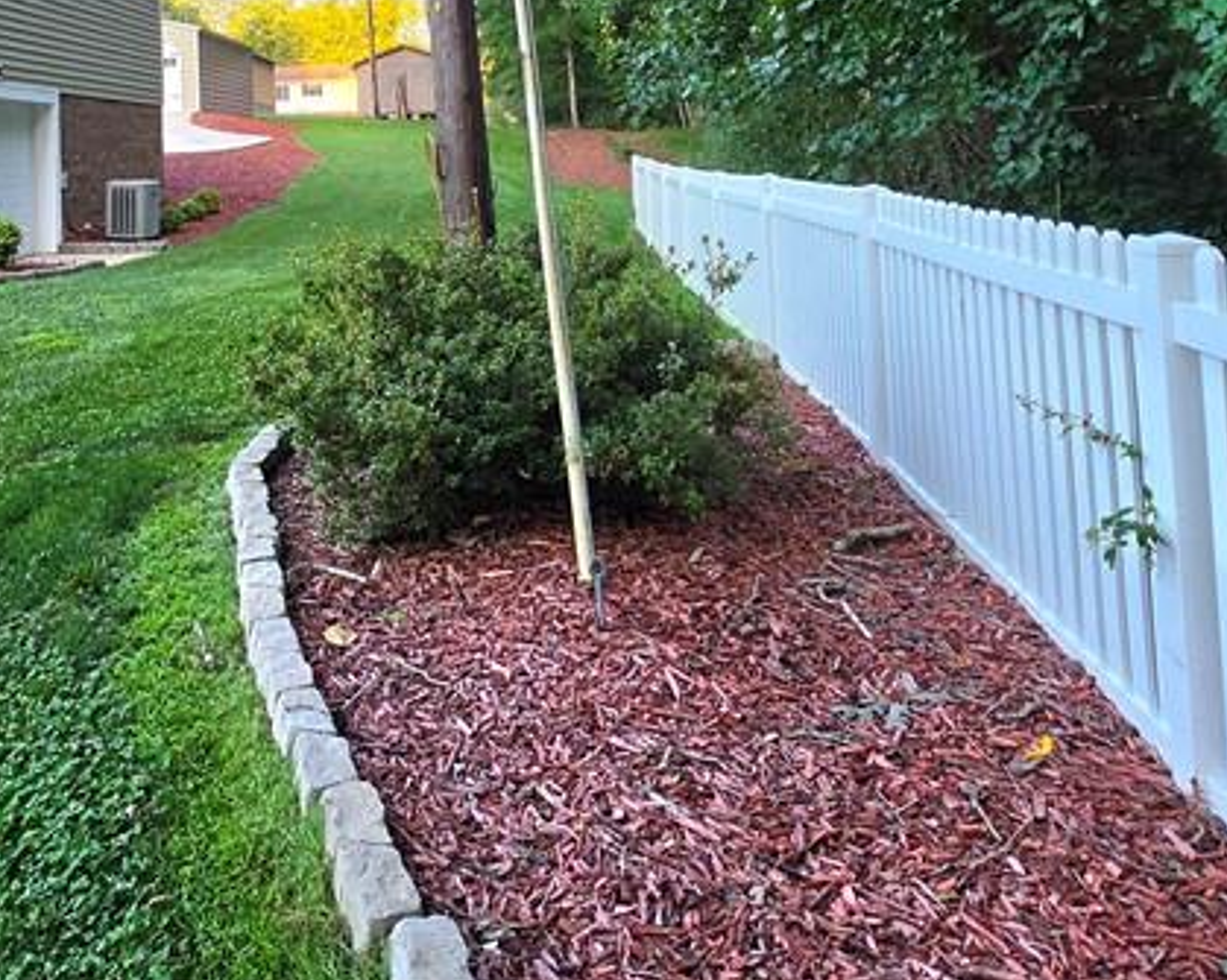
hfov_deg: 55.3
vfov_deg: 43.2
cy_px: 105
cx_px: 360
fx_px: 1125
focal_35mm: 31
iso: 80
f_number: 1.9
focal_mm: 2.2
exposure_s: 1/370
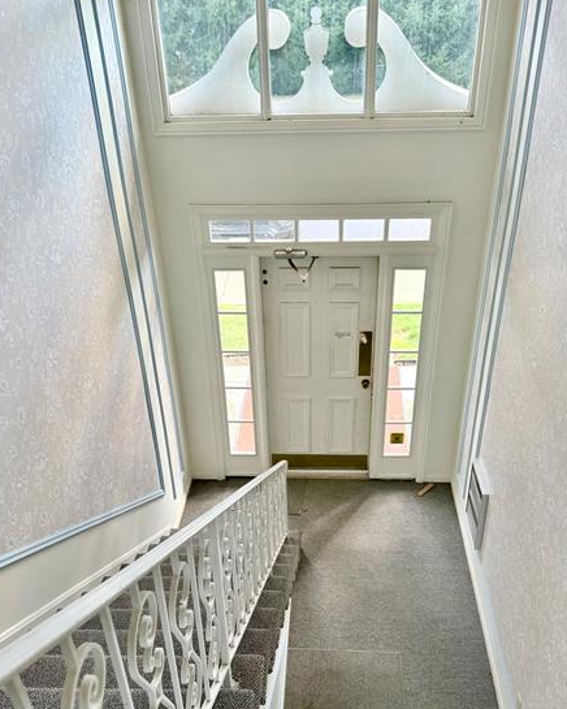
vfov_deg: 53.9
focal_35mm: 33
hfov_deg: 44.5
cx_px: 298
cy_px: 421
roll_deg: +0.7
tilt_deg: -34.5
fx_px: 692
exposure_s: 1/121
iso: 64
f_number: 1.78
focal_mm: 6.76
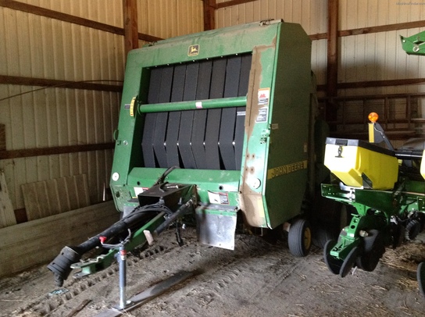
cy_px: 158
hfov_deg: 52.7
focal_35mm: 35
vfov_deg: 40.6
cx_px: 212
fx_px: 429
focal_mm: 4.28
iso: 500
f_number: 2.4
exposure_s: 1/15
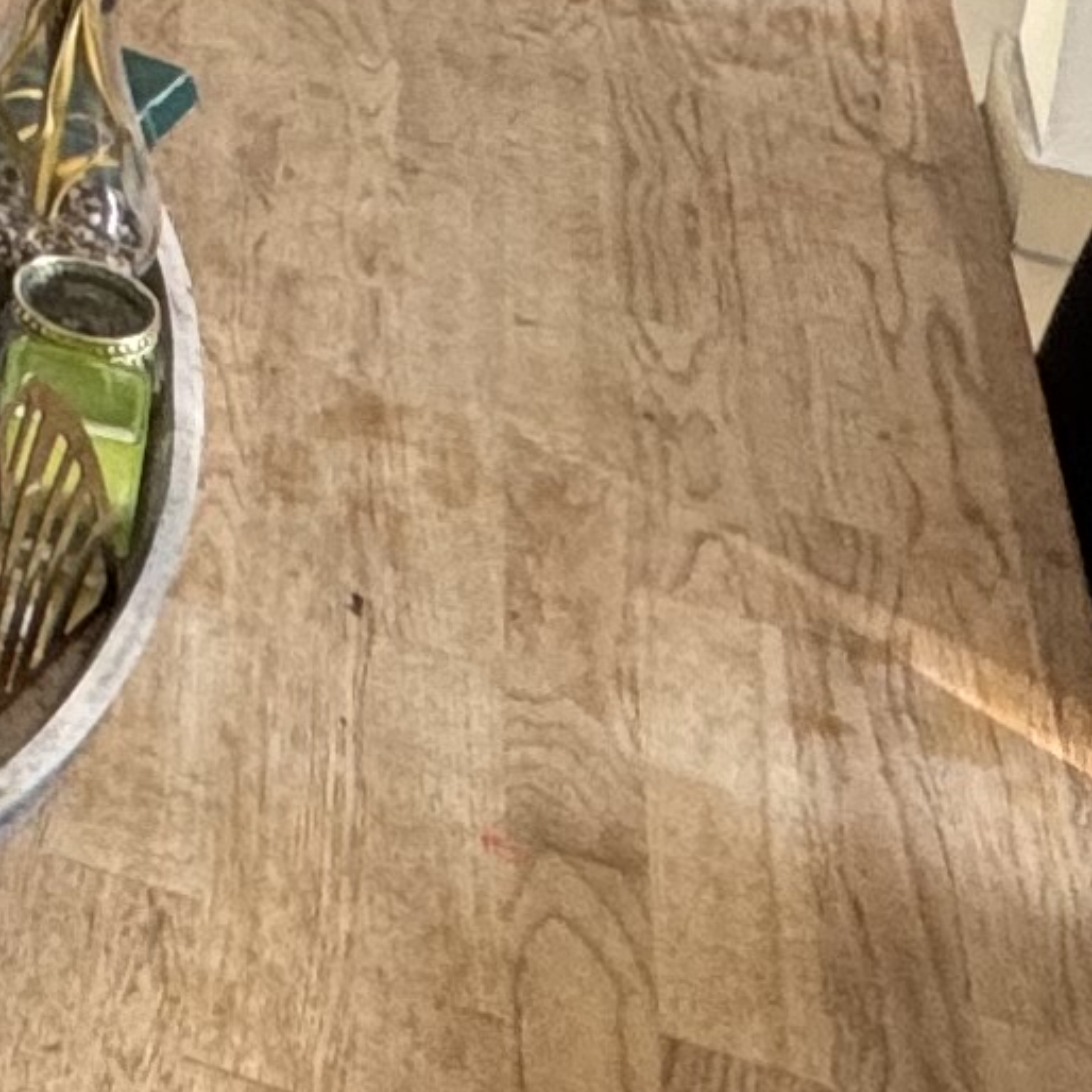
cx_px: -1270
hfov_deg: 14.2
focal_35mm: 97
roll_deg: +0.4
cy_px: -1064
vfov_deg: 14.8
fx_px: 3462
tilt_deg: -13.8
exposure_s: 1/99
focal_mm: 2.22
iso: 125
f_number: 2.2
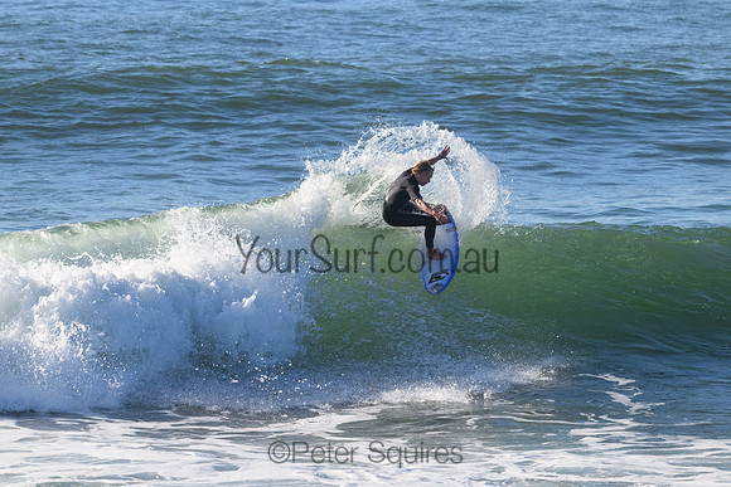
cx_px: 366
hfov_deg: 5.2
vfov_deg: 3.4
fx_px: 8124
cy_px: 244
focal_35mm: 400
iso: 1600
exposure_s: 1/2000
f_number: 11
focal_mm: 400
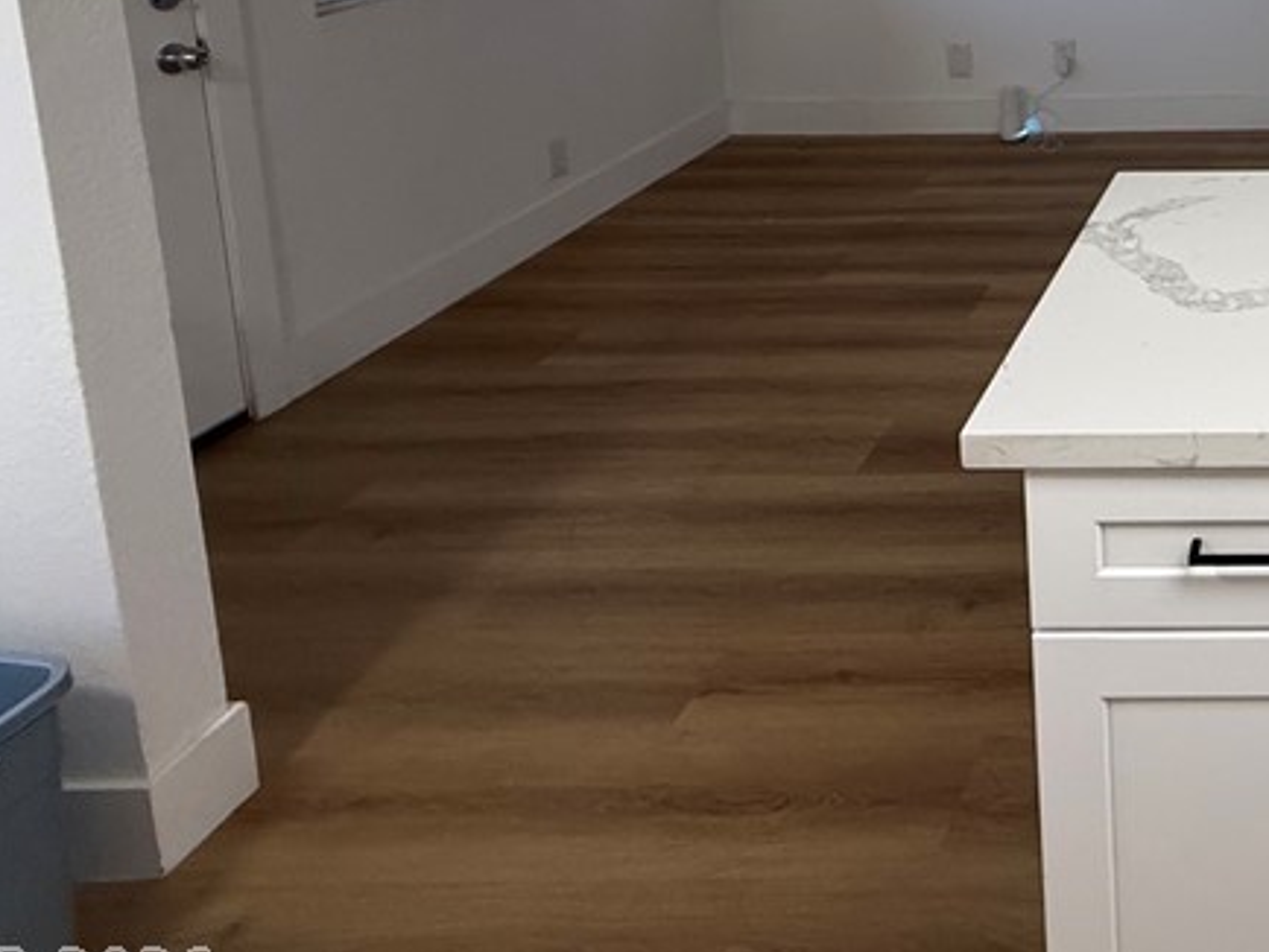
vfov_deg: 36.3
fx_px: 1210
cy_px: -102
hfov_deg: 43.1
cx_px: 1395
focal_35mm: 33
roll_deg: +0.0
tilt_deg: -6.5
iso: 250
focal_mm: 2.22
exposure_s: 1/120
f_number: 2.2
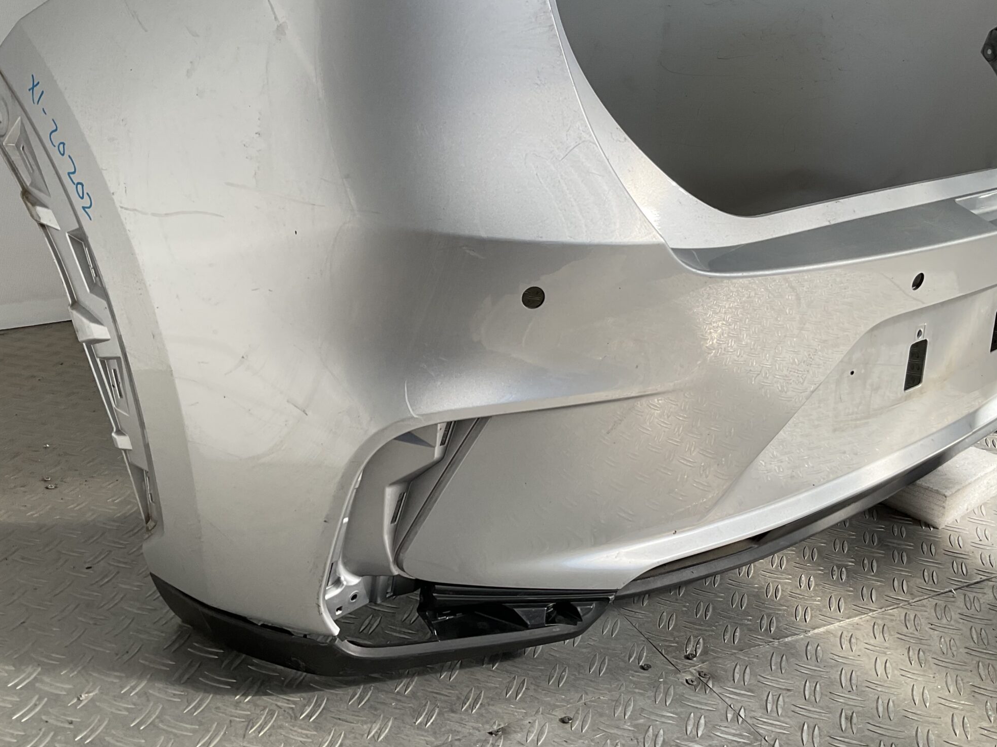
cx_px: 480
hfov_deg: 49.0
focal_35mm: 38
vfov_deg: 37.6
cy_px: 317
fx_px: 1094
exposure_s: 1/1015
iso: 16
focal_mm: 3
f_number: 1.8
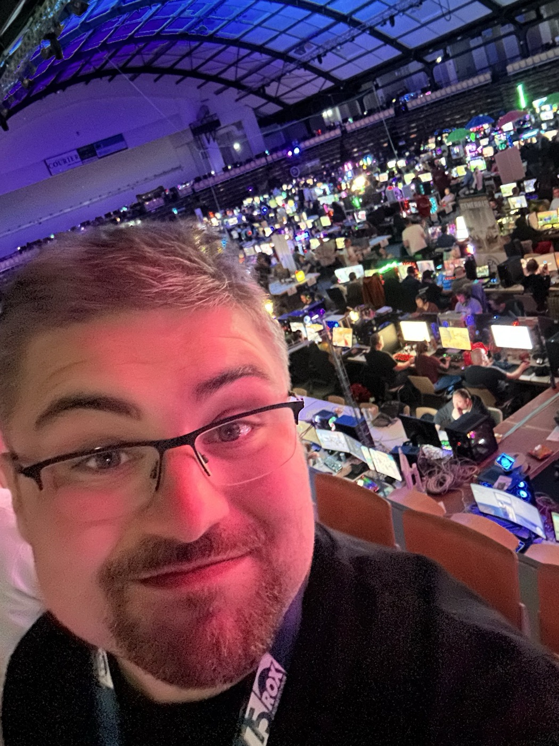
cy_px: 373
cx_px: 280
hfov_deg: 46.8
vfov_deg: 60.0
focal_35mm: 30
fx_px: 646
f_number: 1.9
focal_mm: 2.69
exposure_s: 1/15
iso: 4000
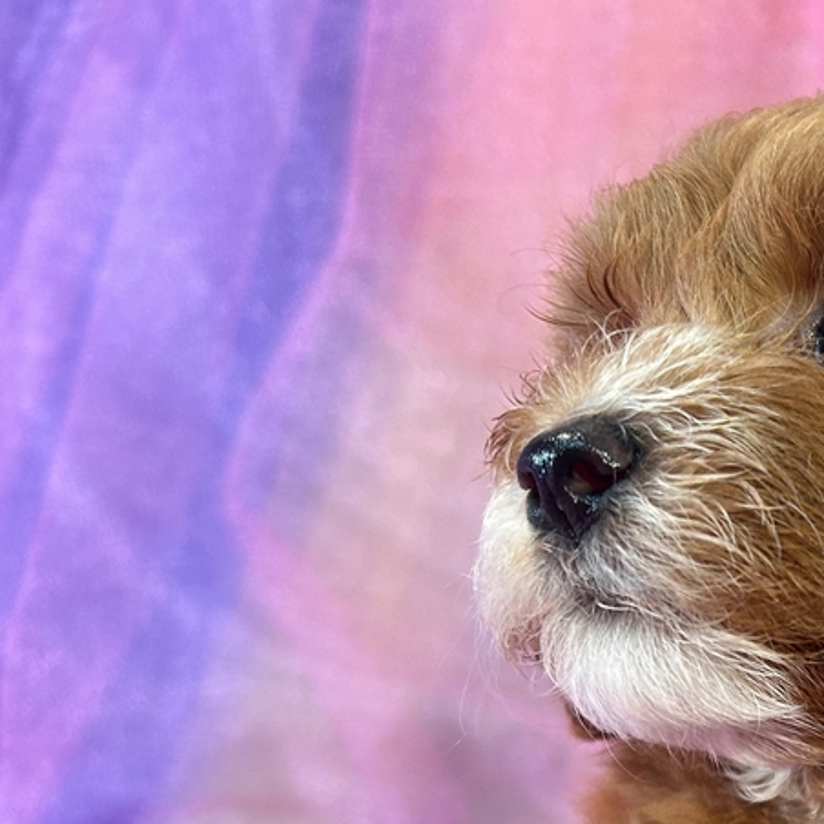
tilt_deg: -0.5
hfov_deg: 25.4
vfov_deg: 26.8
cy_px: 808
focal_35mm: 61
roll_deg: -1.6
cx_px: 977
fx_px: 1643
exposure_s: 1/120
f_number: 1.5
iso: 100
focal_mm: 5.7
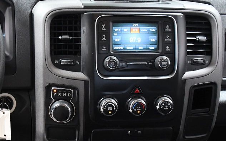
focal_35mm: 56
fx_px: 345
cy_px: 87
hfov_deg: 35.7
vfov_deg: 23.1
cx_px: 63
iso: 2500
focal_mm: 23
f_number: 4
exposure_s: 1/160
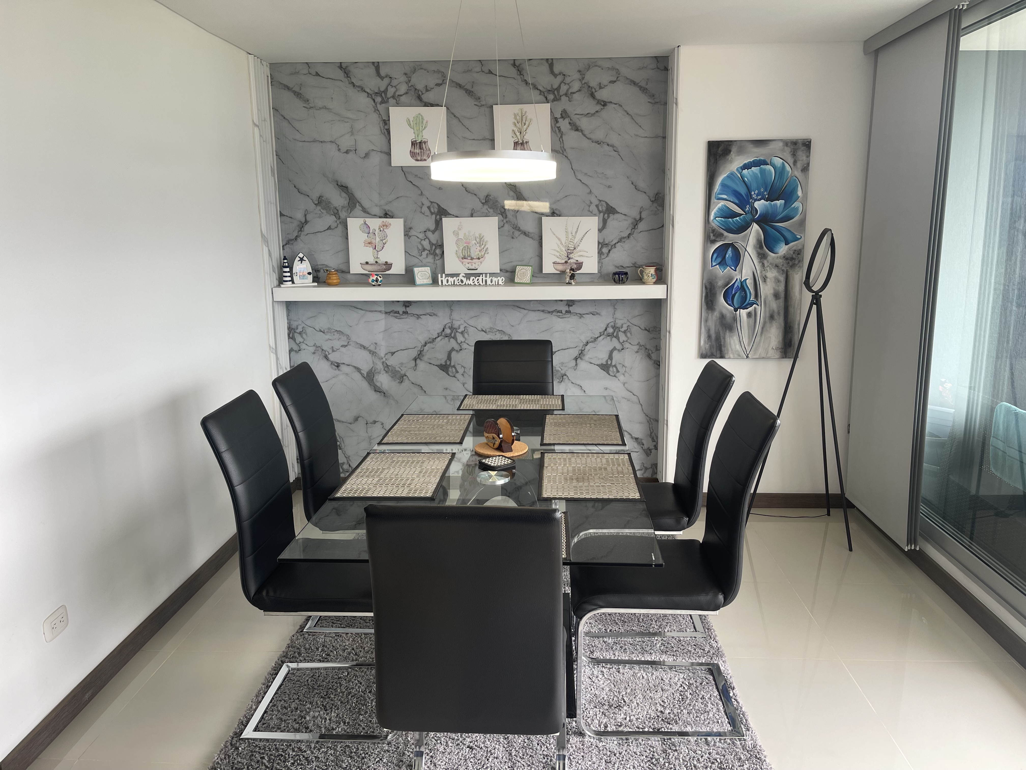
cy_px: 385
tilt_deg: -11.9
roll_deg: +0.9
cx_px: 513
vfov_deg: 54.9
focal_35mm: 25
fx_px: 741
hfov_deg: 69.4
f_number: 1.6
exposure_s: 1/129
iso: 32
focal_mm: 5.1
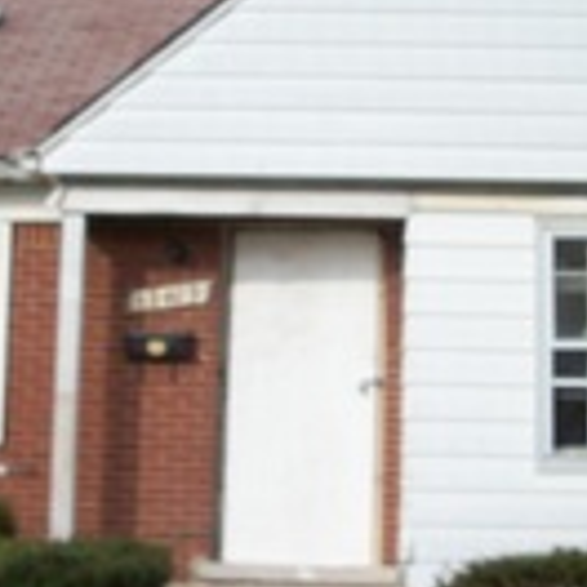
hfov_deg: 21.3
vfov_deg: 21.4
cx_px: 222
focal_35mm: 81
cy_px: 253
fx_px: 1554
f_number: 3.1
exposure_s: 1/800
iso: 80
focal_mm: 6.3
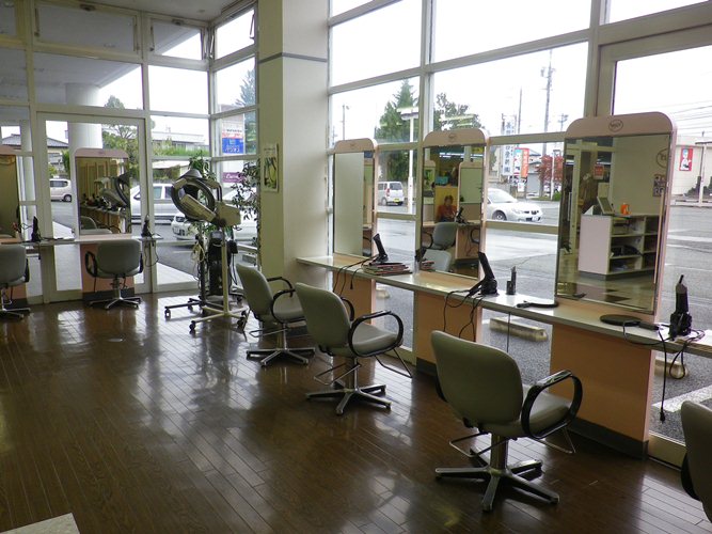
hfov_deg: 63.5
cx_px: 356
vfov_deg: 49.7
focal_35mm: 28
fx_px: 576
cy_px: 267
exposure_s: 1/80
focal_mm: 5
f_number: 3.2
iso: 80
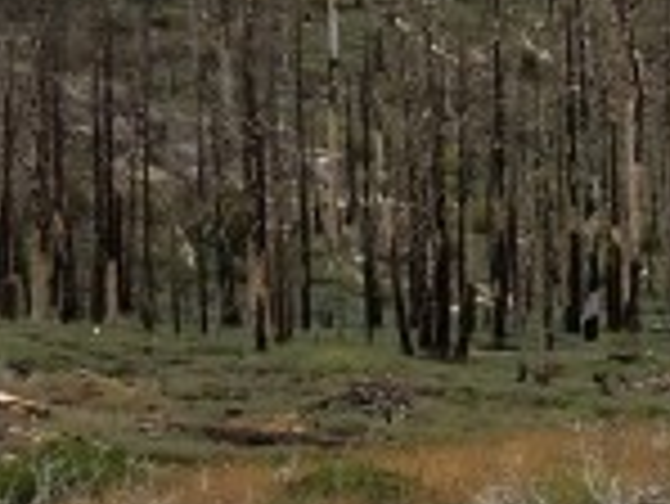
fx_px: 2266
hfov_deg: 14.8
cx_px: 1187
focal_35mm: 117
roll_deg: +4.0
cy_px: 148
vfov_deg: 12.7
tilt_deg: +1.6
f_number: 2.2
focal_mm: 4.15
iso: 32
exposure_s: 1/1953
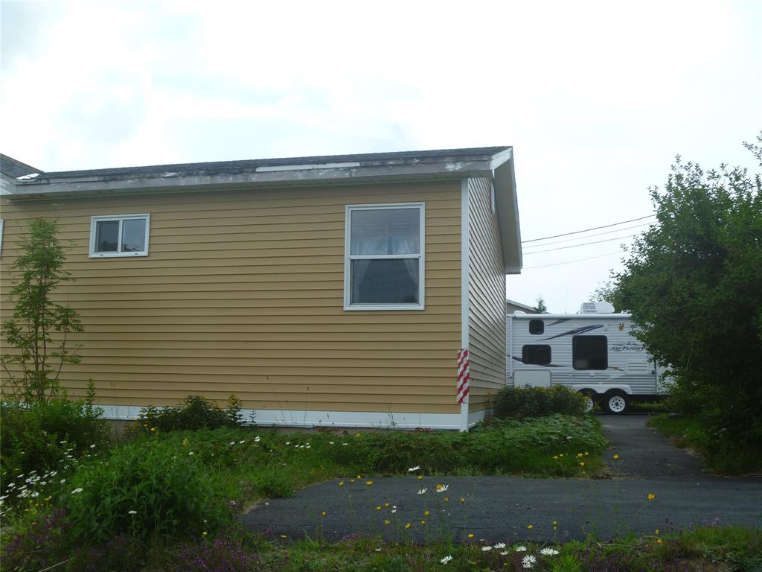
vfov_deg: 40.7
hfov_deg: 52.6
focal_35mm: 35
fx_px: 770
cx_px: 381
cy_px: 286
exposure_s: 1/250
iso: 80
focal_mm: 6.3
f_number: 4.5
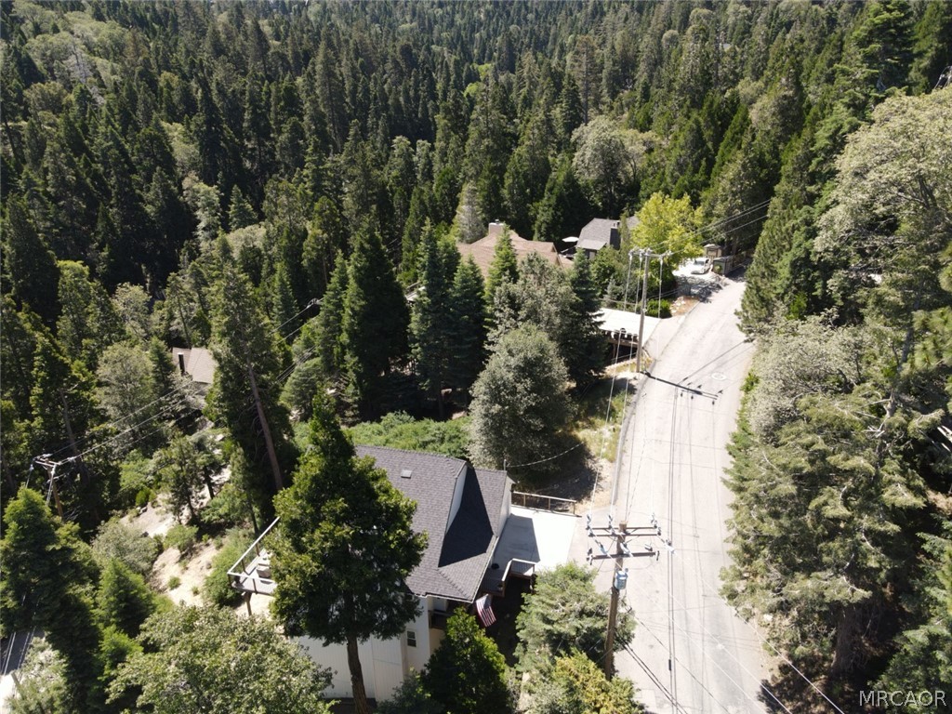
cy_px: 357
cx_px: 476
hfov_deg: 71.6
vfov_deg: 56.8
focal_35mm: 24
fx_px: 660
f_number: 2.8
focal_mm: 4.5
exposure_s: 1/200
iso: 100
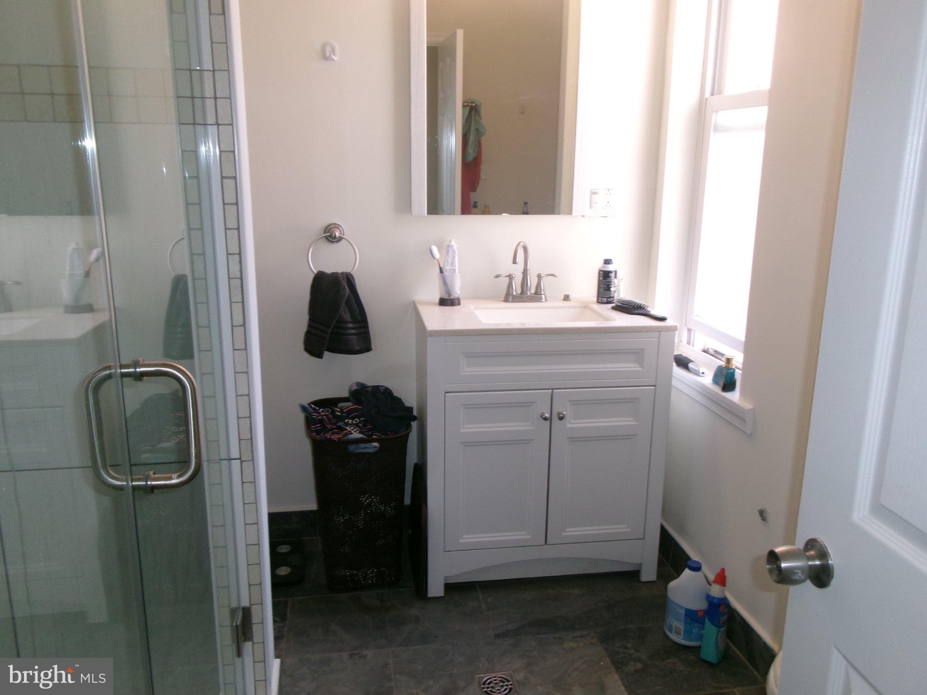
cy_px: 348
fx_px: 750
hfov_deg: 63.4
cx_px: 464
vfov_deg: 49.7
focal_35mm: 28
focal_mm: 5.1
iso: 168
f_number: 3.9
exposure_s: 1/34
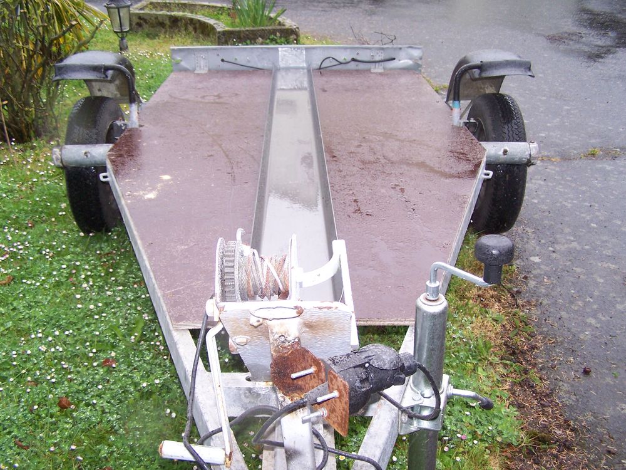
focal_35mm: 38
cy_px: 235
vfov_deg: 37.7
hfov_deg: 49.0
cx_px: 313
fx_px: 687
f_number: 2.8
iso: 140
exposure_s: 1/125
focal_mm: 6.3
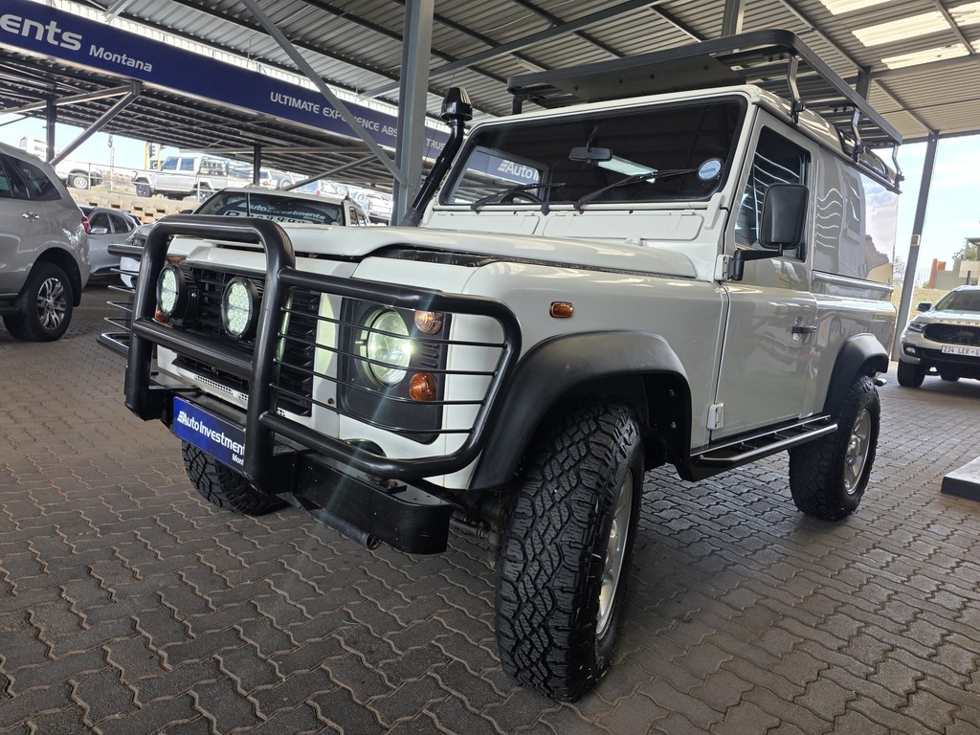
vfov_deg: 58.9
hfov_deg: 73.9
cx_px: 490
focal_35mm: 23
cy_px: 368
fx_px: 651
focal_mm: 6.25
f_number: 1.7
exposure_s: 1/180
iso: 50
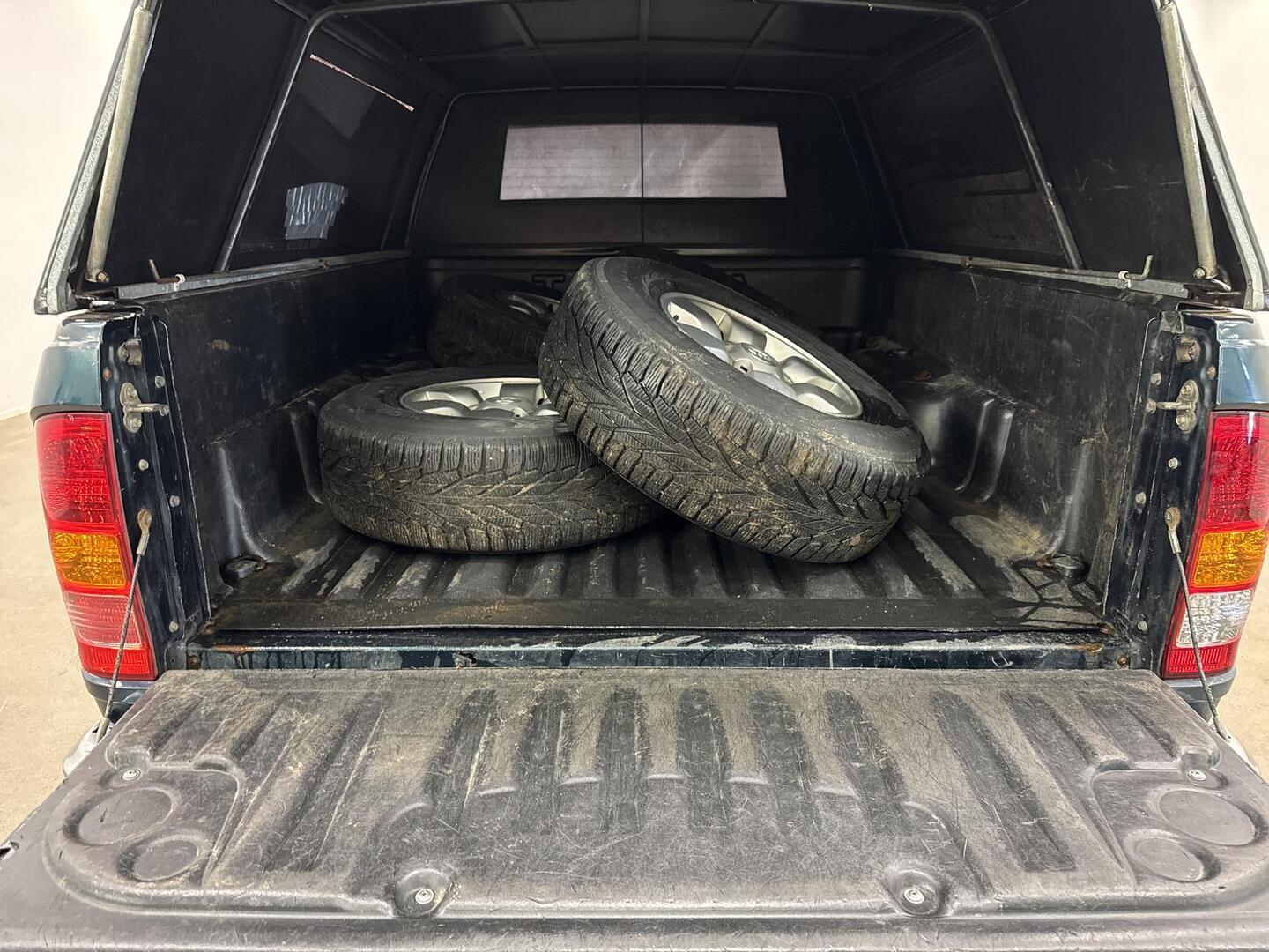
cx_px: 634
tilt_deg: -16.7
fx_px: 880
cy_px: 476
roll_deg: +0.2
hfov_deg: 71.6
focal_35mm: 24
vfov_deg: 56.8
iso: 640
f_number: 1.78
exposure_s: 1/33
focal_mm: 6.76
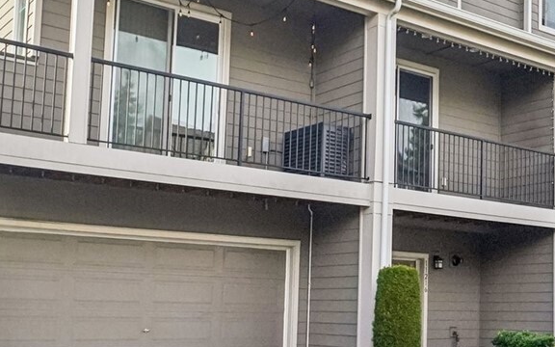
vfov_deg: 26.2
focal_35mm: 48
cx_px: 400
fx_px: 726
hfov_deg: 40.9
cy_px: 49
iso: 1600
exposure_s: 1/1250
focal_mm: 16
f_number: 8
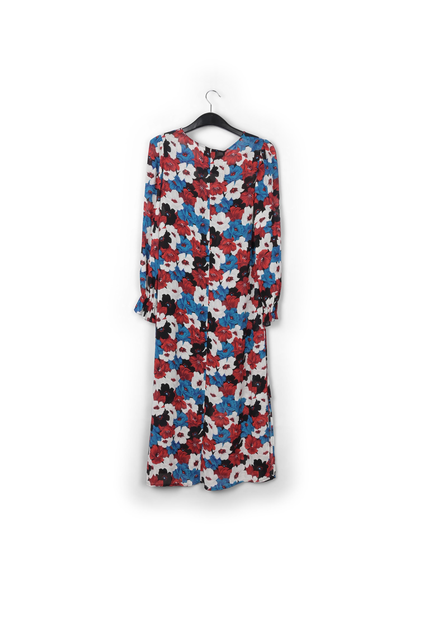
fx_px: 651
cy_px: 316
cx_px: 211
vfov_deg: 51.9
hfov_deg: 35.9
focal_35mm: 37
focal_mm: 37
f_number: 13
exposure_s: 1/160
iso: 100
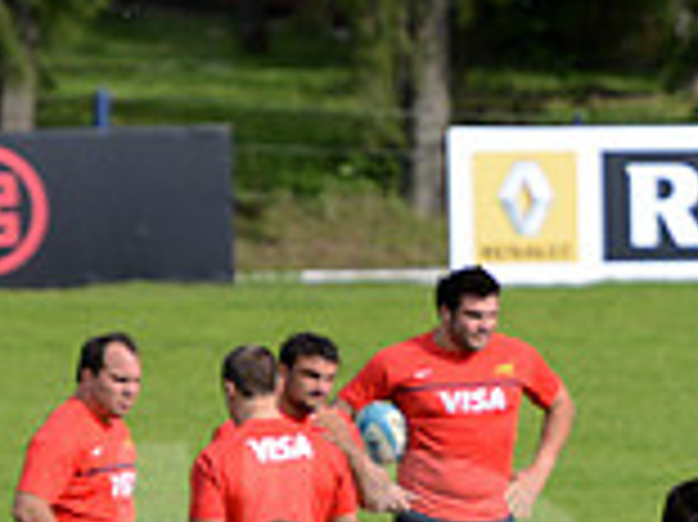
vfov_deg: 2.2
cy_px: 781
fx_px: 13802
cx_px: 1135
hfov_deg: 2.9
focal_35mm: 685
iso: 320
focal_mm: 190
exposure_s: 1/1250
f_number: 4
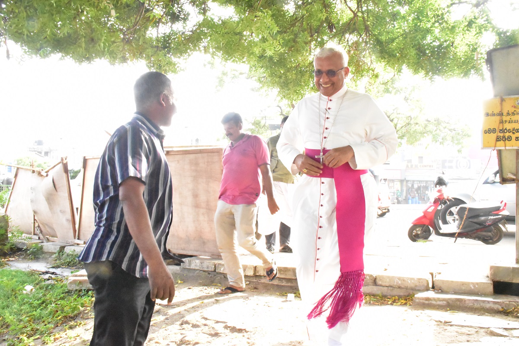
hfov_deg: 61.9
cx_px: 260
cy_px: 173
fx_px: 432
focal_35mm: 30
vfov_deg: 43.6
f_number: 22
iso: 16000
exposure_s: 1/200
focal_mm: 20
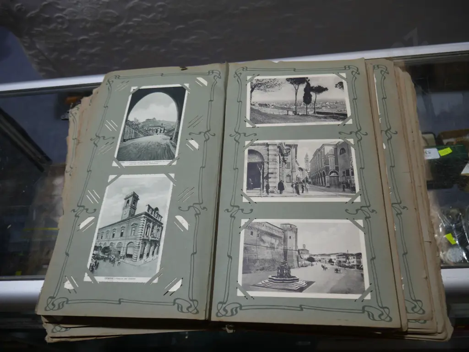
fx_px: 380
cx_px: 234
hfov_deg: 63.4
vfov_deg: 49.8
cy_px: 176
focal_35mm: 28
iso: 200
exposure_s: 1/125
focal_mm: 14
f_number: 3.5
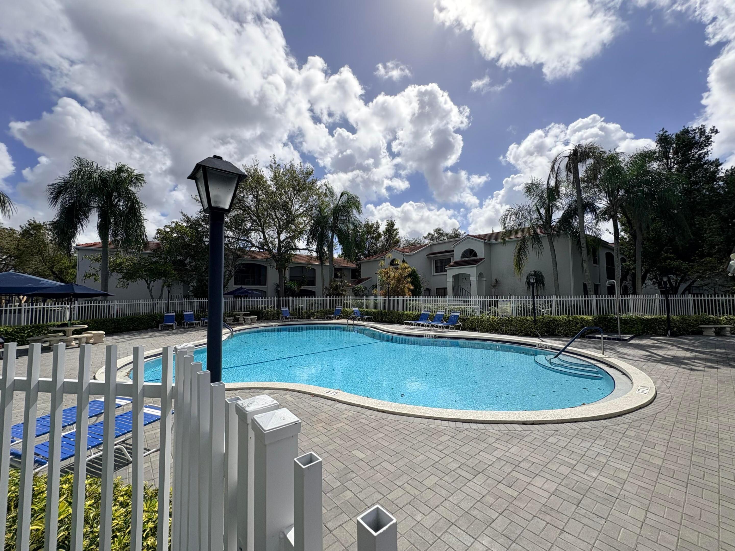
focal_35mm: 14
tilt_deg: +3.5
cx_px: 368
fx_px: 297
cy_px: 276
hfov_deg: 102.1
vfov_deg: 85.7
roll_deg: +0.6
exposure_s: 1/3717
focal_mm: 2.22
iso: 50
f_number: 2.2
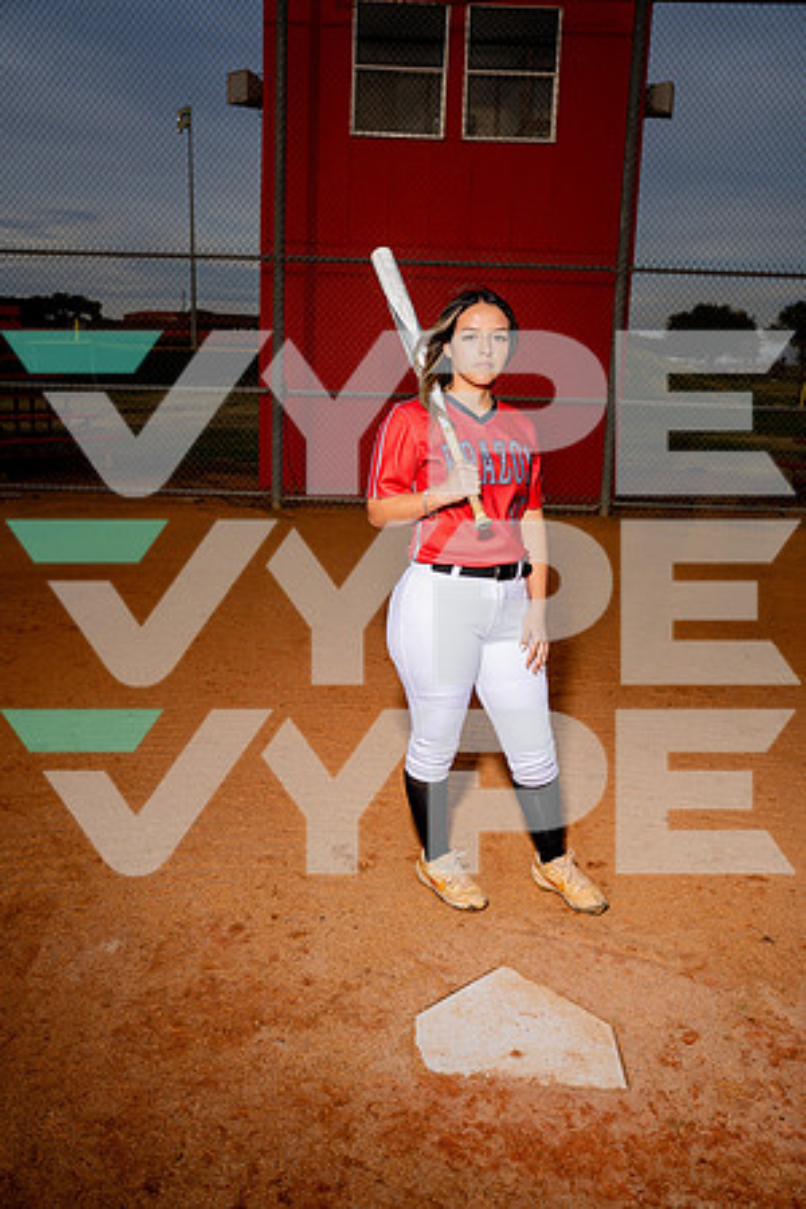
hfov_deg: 45.0
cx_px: 403
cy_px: 604
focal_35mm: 29
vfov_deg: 63.7
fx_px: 974
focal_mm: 29
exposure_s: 1/1600
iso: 200
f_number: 4
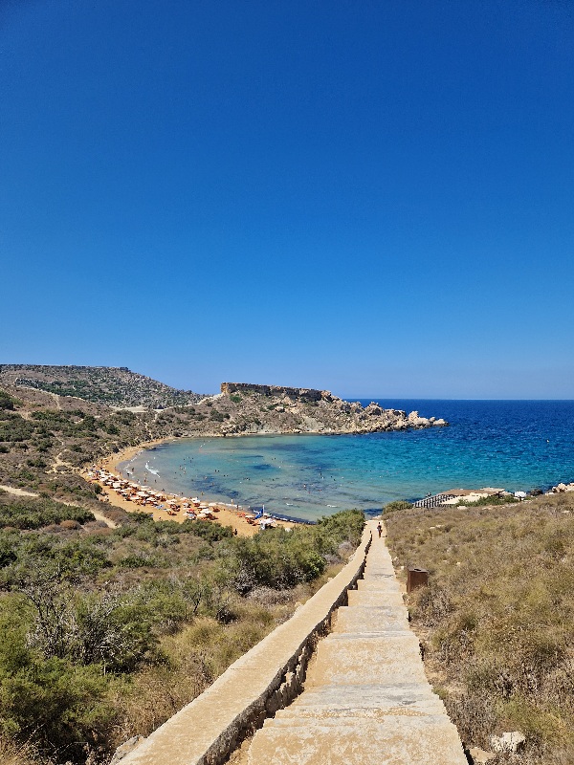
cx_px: 287
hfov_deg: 58.9
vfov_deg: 73.9
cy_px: 382
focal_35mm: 23
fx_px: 509
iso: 50
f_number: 1.8
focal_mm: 5.4
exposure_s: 1/2500
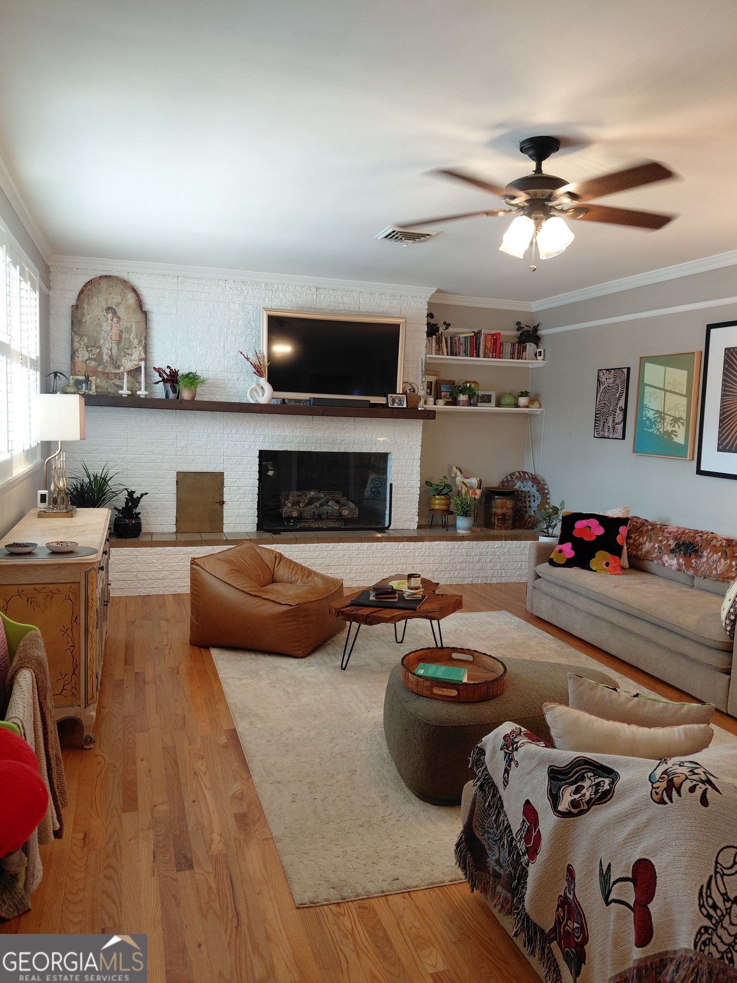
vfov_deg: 69.4
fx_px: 710
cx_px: 368
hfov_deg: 54.9
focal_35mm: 25
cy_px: 492
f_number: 1.8
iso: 160
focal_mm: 4.69
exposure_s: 1/60
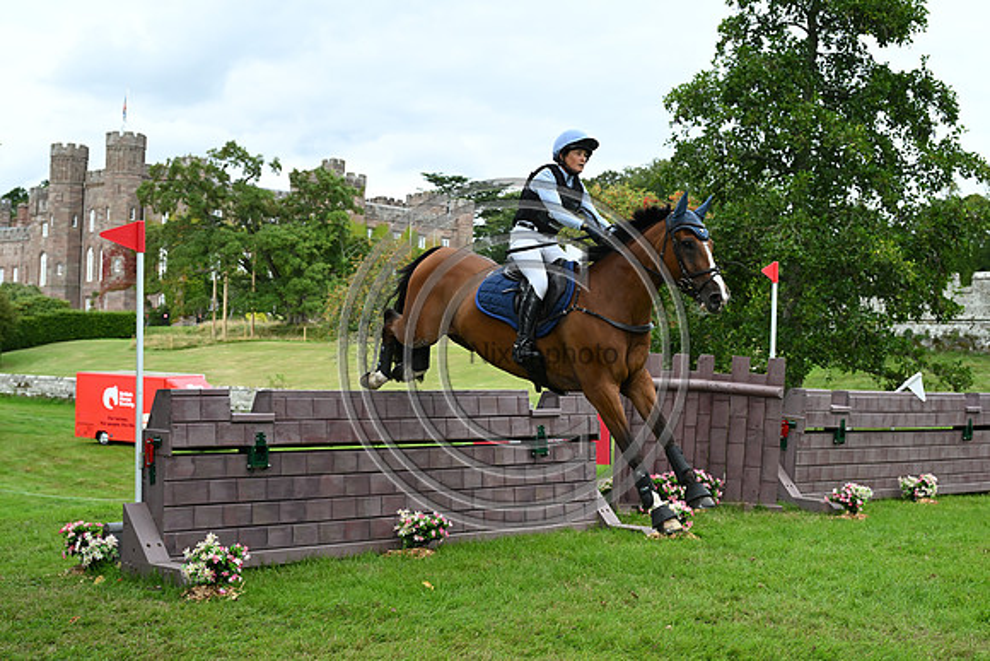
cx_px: 495
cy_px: 330
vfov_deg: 28.1
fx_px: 1320
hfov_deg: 41.1
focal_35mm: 48
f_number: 5
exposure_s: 1/1250
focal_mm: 48
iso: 900
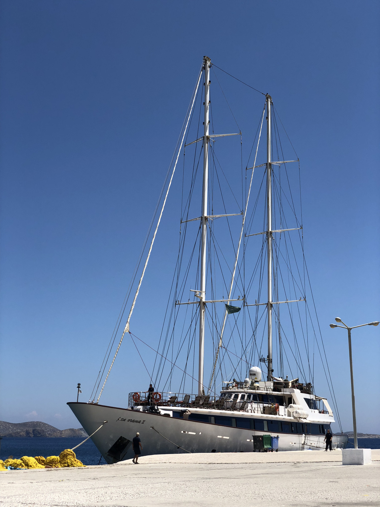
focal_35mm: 52
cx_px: 190
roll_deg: +0.7
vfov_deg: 36.8
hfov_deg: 28.0
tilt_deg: +14.4
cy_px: 254
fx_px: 761
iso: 16
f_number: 2.4
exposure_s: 1/1656
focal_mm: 6
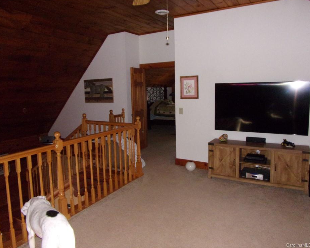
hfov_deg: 66.0
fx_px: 238
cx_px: 153
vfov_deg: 54.9
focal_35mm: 26
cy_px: 119
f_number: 3.3
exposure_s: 1/34
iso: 400
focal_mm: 4.3
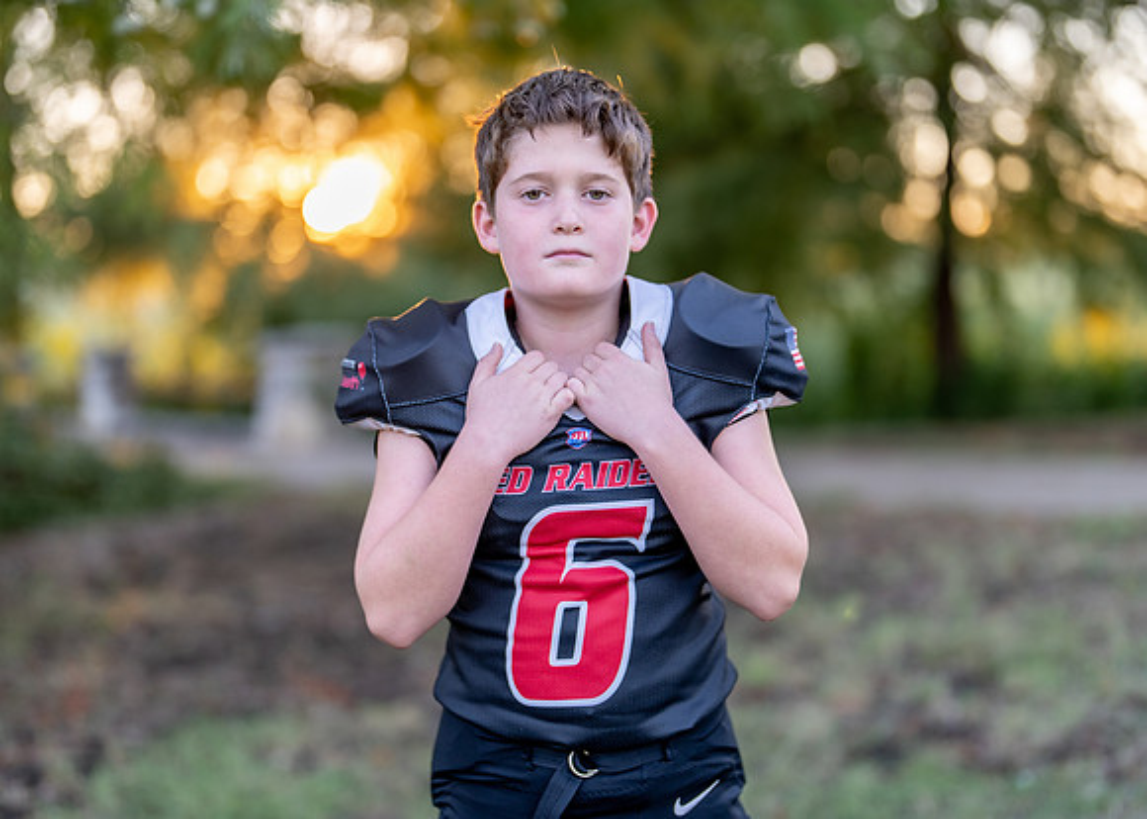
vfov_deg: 24.9
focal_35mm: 57
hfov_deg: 34.4
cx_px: 588
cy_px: 411
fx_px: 1851
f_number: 1.2
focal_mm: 50
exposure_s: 1/320
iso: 100
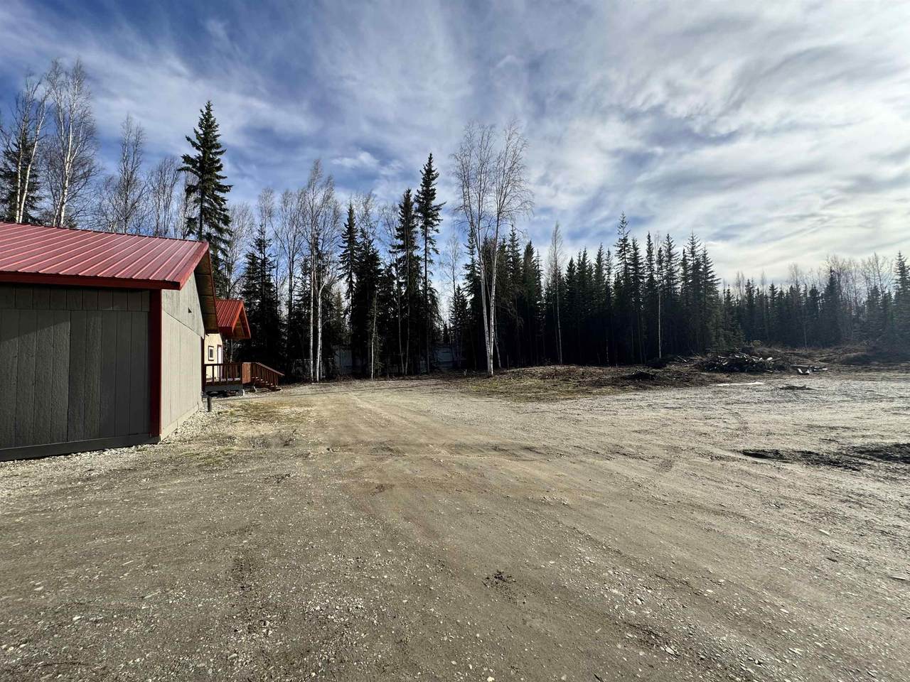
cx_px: 455
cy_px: 341
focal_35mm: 14
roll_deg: +1.6
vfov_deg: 85.7
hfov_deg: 102.1
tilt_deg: +3.9
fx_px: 368
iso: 50
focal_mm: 2.22
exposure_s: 1/1506
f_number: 2.2
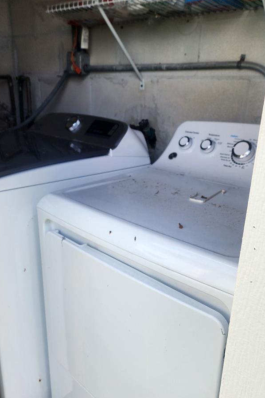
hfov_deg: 41.0
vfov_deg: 58.6
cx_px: 108
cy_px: 220
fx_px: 353
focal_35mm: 32
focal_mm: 6.4
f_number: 1.8
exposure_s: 1/211
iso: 12
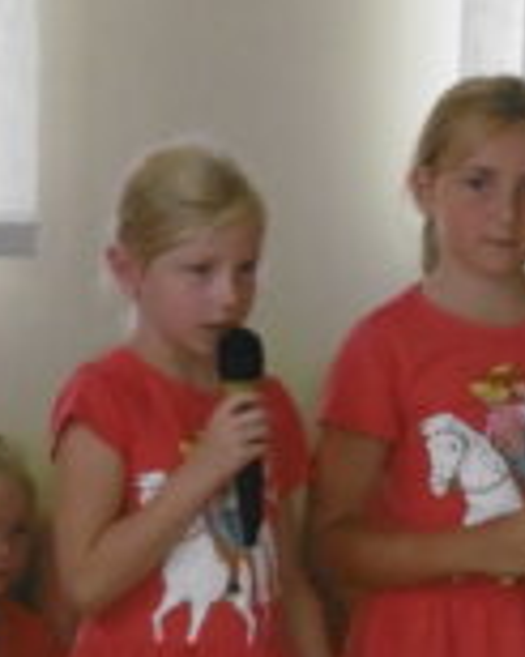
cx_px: 248
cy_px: 218
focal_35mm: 305
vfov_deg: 6.3
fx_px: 5930
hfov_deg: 5.1
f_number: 5
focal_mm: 21.5
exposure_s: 1/125
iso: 800
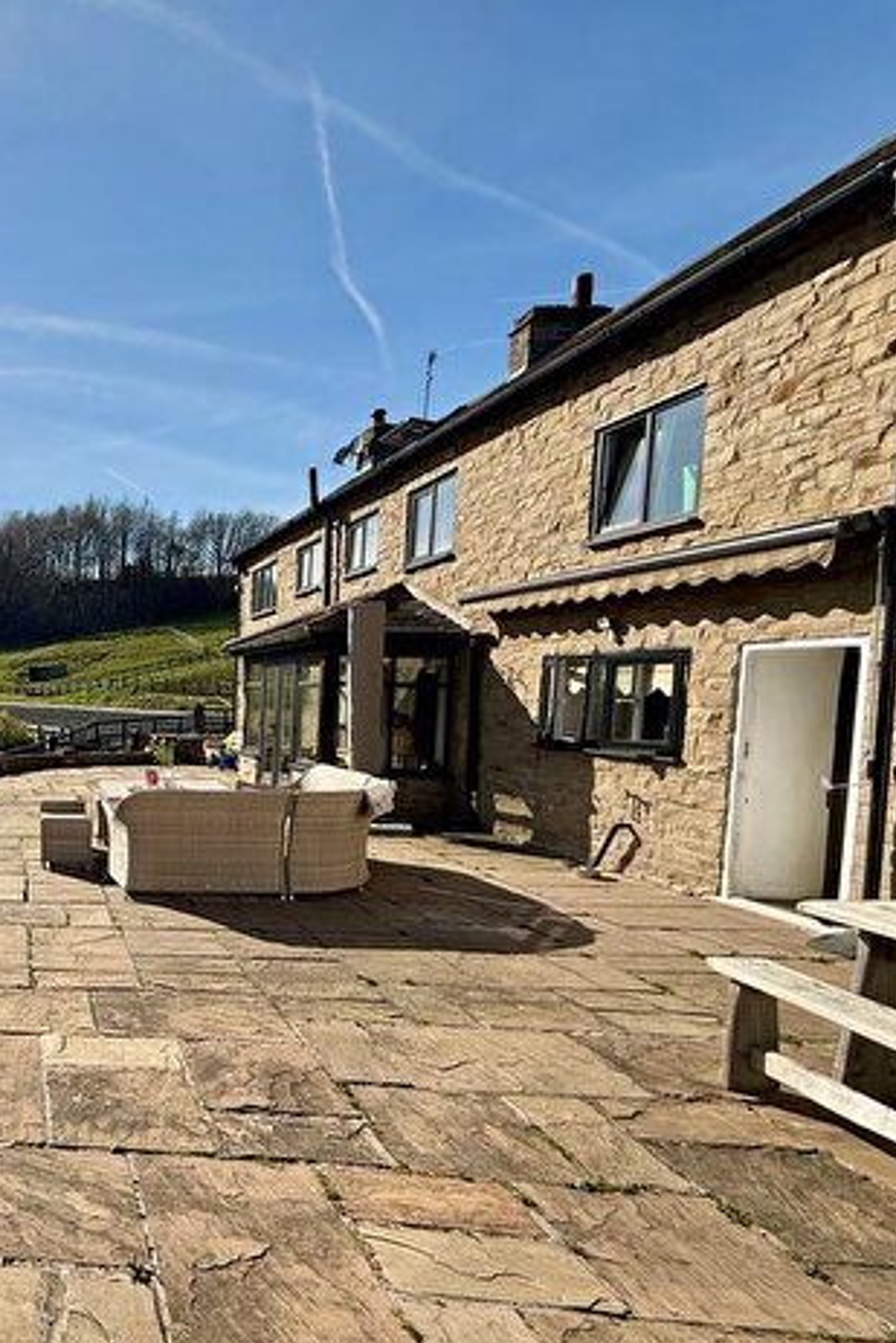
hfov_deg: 44.4
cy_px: 738
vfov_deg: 78.3
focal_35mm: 22
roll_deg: -1.0
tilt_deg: -3.7
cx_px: -78
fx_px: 821
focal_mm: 2.22
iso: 50
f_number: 2.2
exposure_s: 1/2841
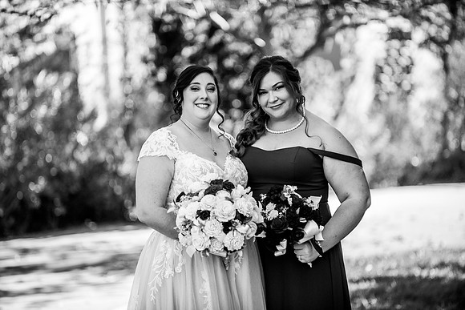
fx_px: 2261
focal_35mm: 175
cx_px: 232
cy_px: 155
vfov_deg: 7.9
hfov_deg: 11.7
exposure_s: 1/2000
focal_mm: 175
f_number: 2.8
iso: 400
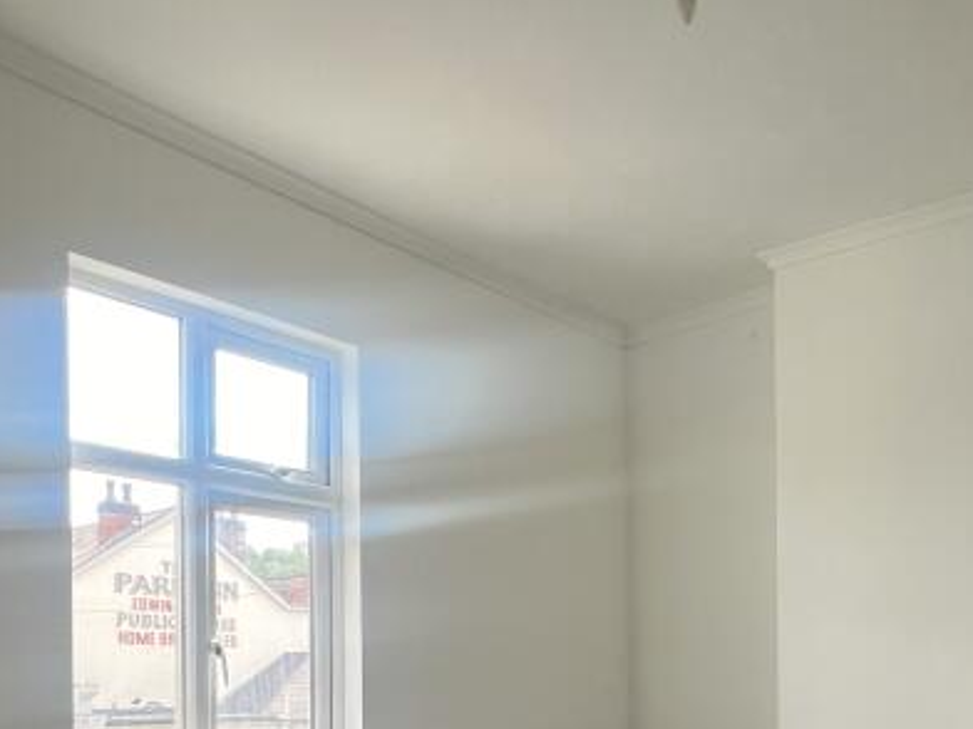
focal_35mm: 34
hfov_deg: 53.9
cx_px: 529
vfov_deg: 38.1
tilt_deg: -0.2
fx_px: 956
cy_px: 694
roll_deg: +1.2
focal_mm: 1.57
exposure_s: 1/99
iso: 50
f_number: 1.8
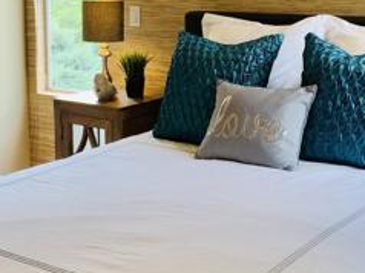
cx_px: 209
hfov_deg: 27.8
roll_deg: -0.3
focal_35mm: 70
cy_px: 57
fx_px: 737
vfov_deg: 20.7
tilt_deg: -8.4
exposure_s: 1/120
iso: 80
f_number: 1.8
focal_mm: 4.25
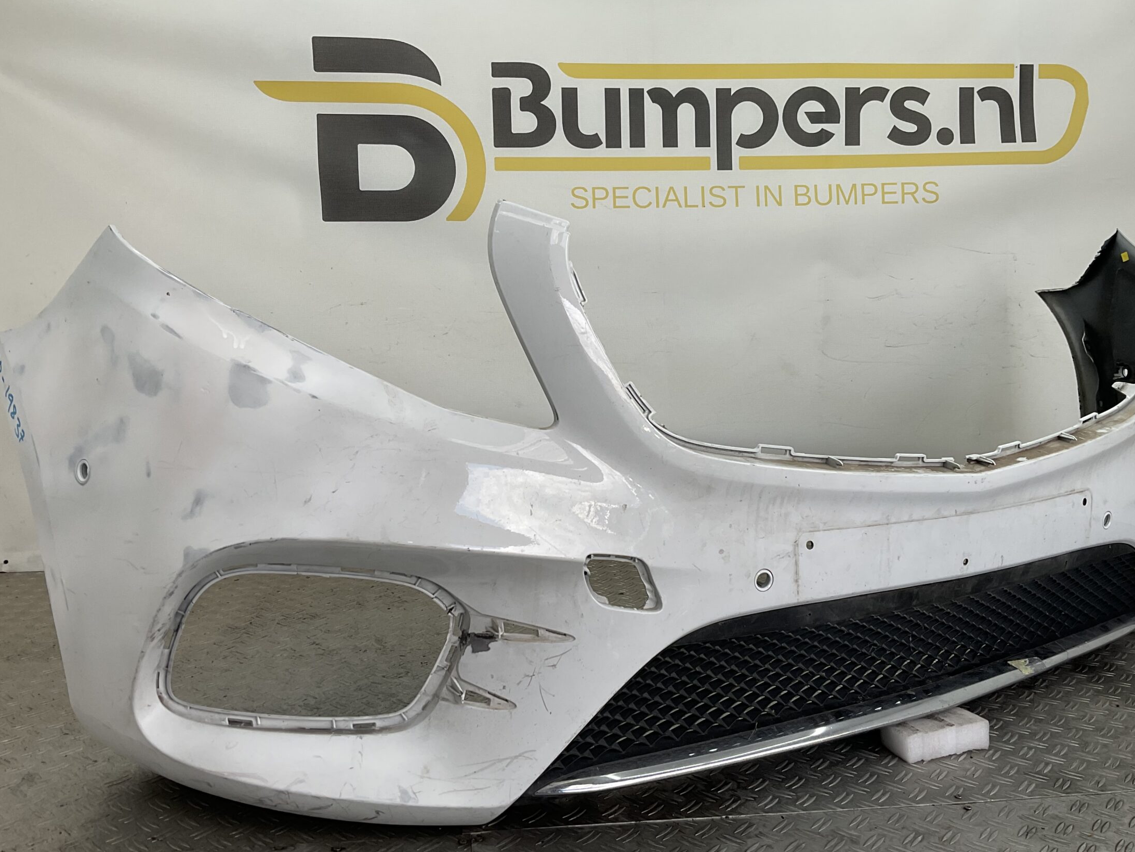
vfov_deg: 41.8
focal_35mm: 34
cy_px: 421
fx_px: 1115
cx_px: 606
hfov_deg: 53.9
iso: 16
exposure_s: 1/238
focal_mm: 3
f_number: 1.8
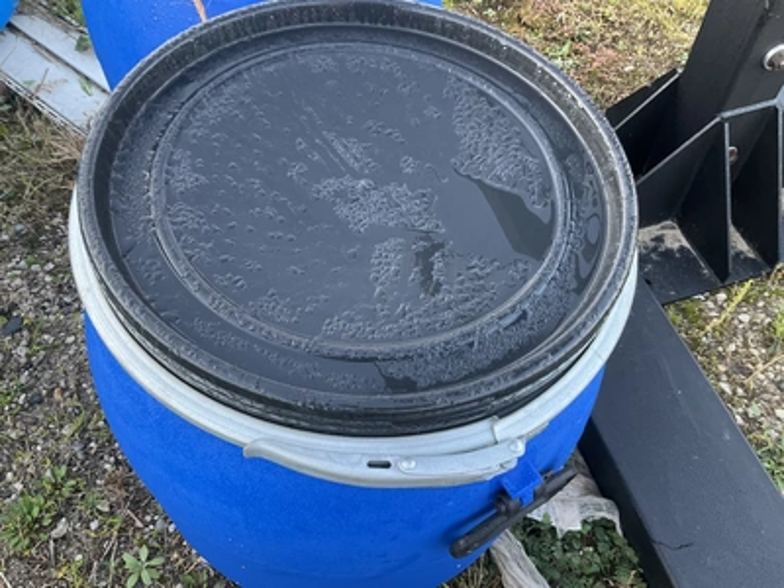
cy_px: 294
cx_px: 392
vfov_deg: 48.2
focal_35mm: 29
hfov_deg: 61.7
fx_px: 657
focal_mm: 3
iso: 64
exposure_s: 1/93
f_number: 1.8
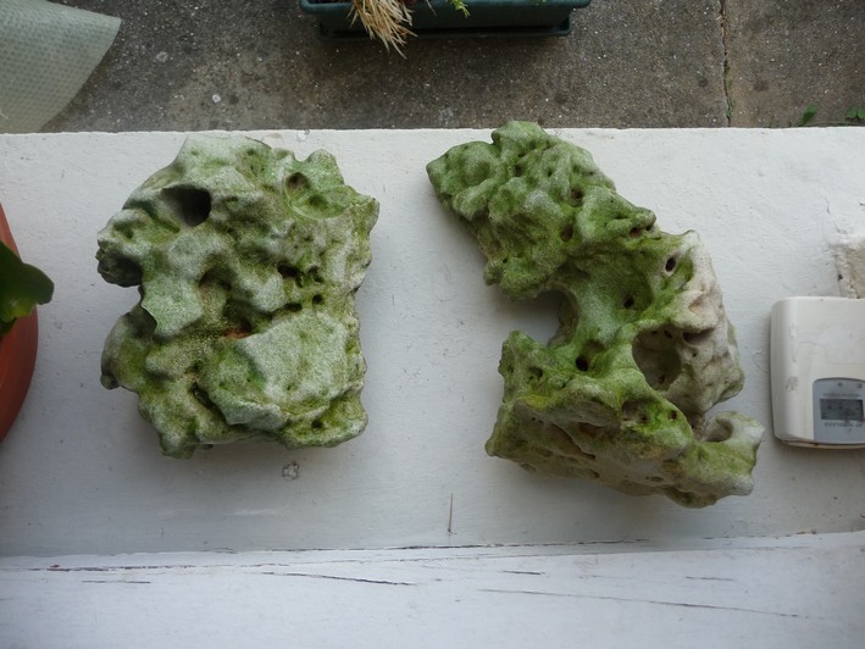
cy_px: 324
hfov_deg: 63.4
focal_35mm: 28
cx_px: 432
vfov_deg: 49.8
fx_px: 700
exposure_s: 1/100
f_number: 3.3
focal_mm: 4.7
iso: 100
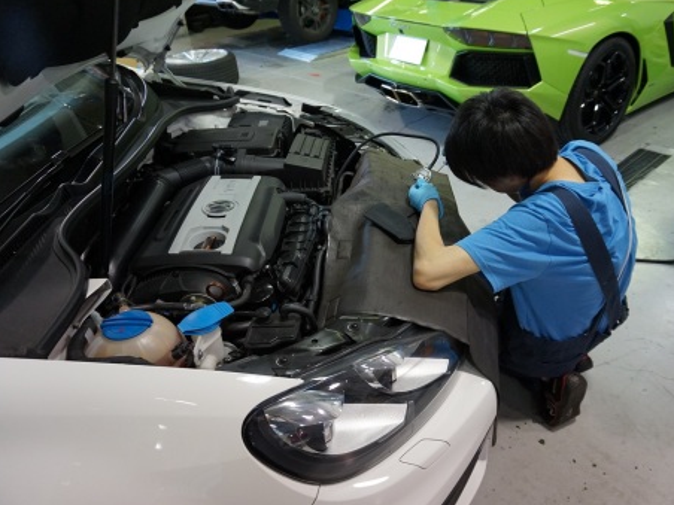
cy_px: 246
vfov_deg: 51.3
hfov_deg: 64.9
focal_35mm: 27
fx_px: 526
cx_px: 392
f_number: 4
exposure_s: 1/160
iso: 1250
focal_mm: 16
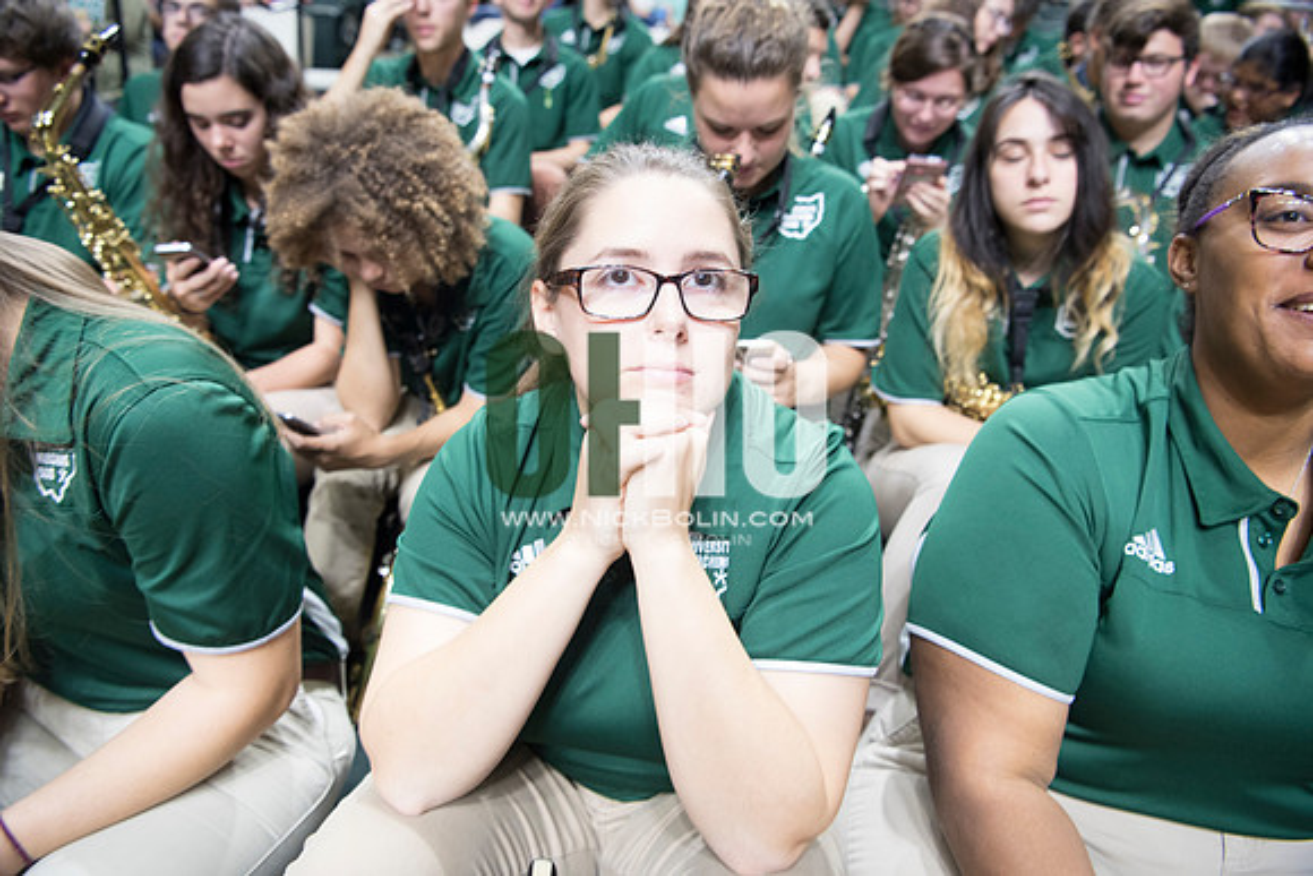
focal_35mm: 24
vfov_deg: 53.2
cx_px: 656
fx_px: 875
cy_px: 438
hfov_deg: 73.7
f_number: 3.5
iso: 2000
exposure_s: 1/125
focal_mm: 24
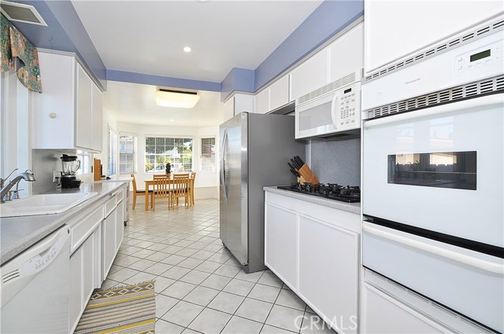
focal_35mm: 15
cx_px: 252
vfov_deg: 77.2
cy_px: 167
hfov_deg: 100.5
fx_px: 210
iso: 200
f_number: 10
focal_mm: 10
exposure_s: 1/25
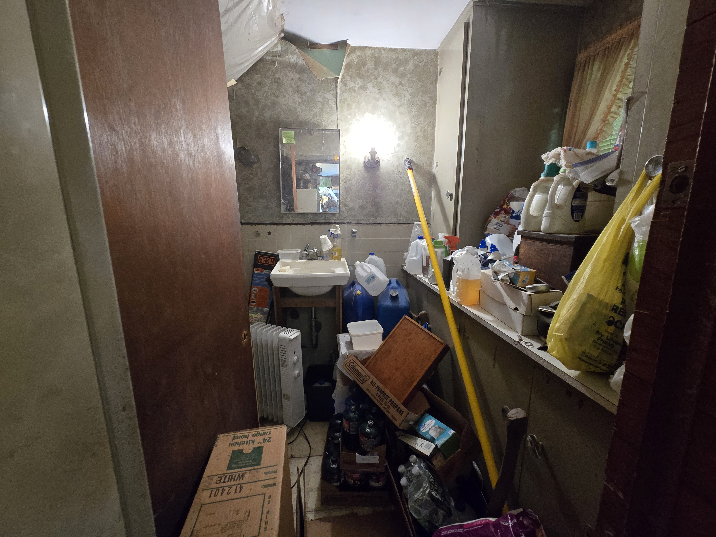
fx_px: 269
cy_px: 268
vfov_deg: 89.9
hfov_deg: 106.2
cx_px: 358
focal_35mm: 13
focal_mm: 2.2
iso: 1000
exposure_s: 1/60
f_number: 2.2
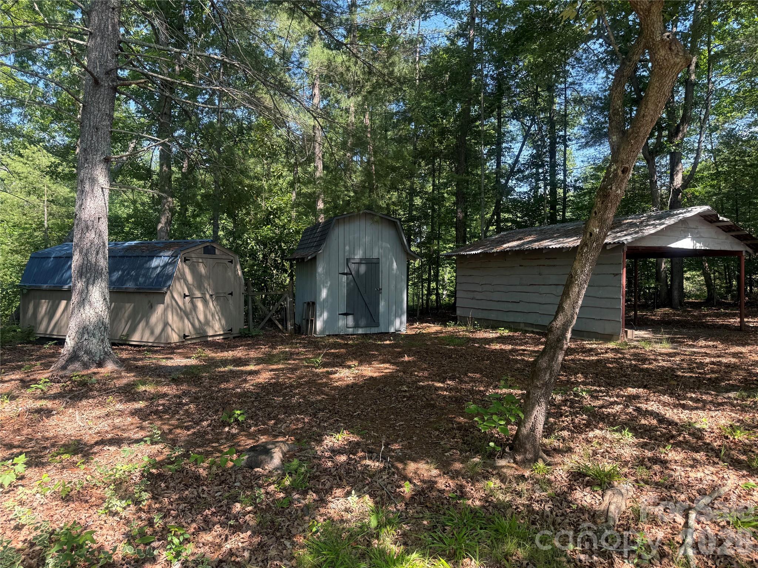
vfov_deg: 56.8
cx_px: 379
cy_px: 284
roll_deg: -0.9
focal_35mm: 24
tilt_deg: +0.4
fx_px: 526
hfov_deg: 71.6
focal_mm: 6.76
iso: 100
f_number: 1.78
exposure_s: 1/497
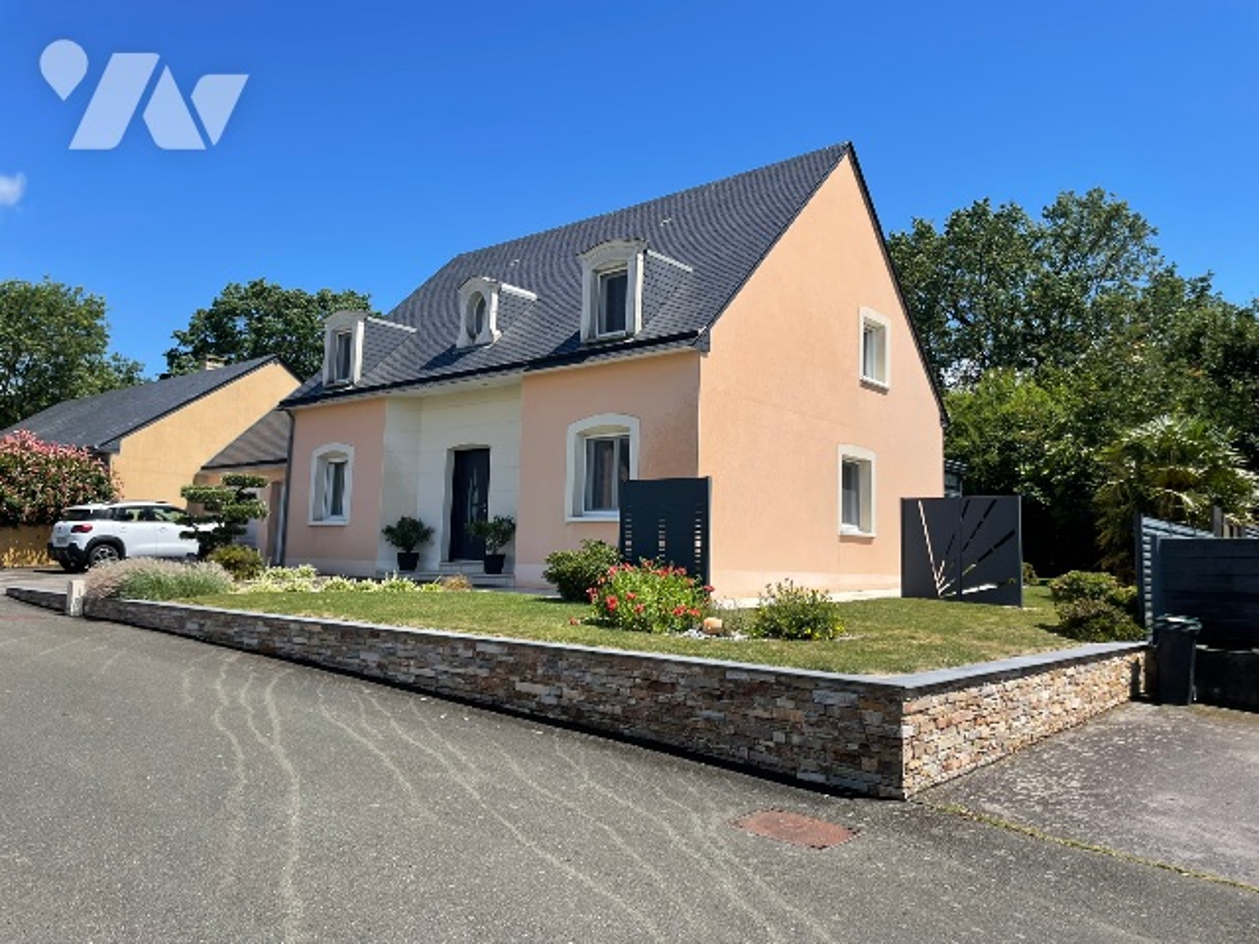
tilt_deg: +5.5
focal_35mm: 26
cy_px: 472
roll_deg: -1.2
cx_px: 630
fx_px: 946
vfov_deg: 53.1
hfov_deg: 67.3
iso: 32
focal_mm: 4.2
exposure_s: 1/3205
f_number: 1.6
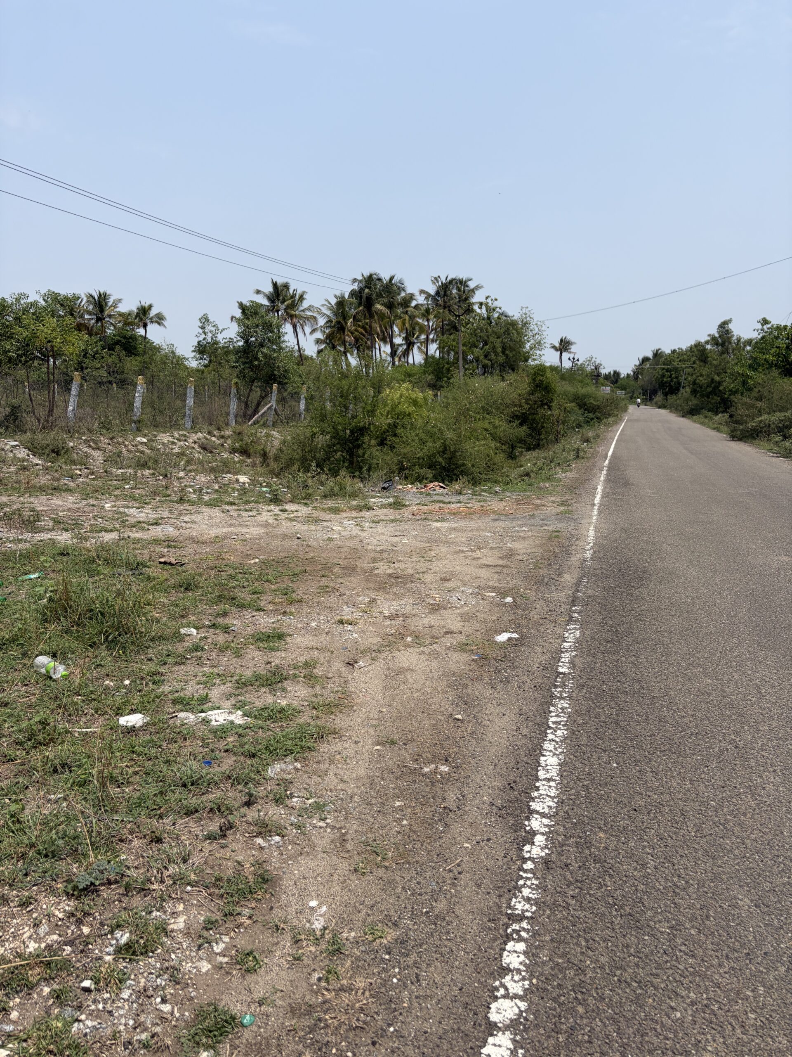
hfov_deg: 53.1
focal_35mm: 26
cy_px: 528
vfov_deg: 67.3
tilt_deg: -7.9
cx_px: 396
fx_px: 793
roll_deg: -0.7
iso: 64
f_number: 1.6
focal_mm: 5.96
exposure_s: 1/5348
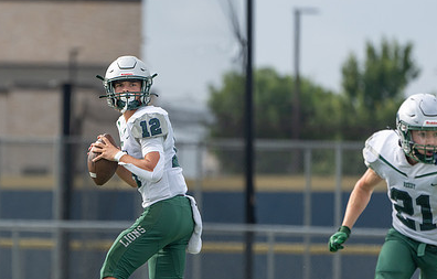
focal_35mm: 660
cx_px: 125
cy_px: 172
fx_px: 7910
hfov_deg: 3.2
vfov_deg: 2.0
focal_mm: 400
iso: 320
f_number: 5.6
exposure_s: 1/1250
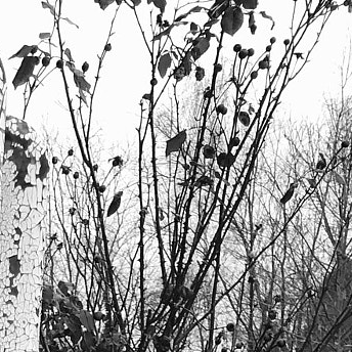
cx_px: -219
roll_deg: -0.7
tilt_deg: -13.2
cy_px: 786
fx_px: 1323
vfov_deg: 12.6
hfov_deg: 13.9
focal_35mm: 115
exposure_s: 1/50
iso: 25
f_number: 1.8
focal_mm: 4
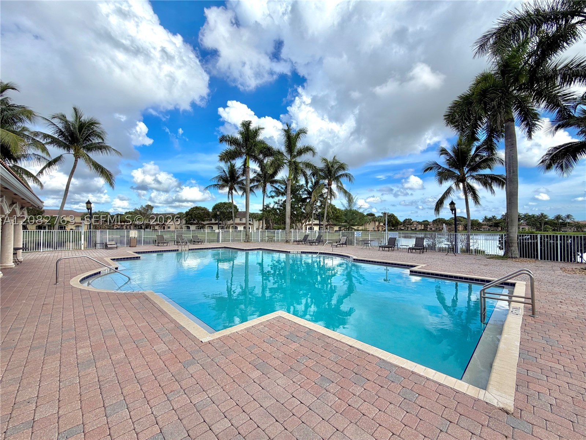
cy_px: 220
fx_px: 237
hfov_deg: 102.1
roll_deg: -0.1
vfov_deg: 85.7
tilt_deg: +2.2
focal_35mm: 14
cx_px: 293
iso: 20
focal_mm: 2.22
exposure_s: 1/830
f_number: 2.2
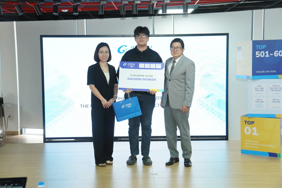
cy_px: 94
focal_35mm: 54
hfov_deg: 37.2
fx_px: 419
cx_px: 139
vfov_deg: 25.3
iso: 1000
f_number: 3.5
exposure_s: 1/160
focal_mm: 35
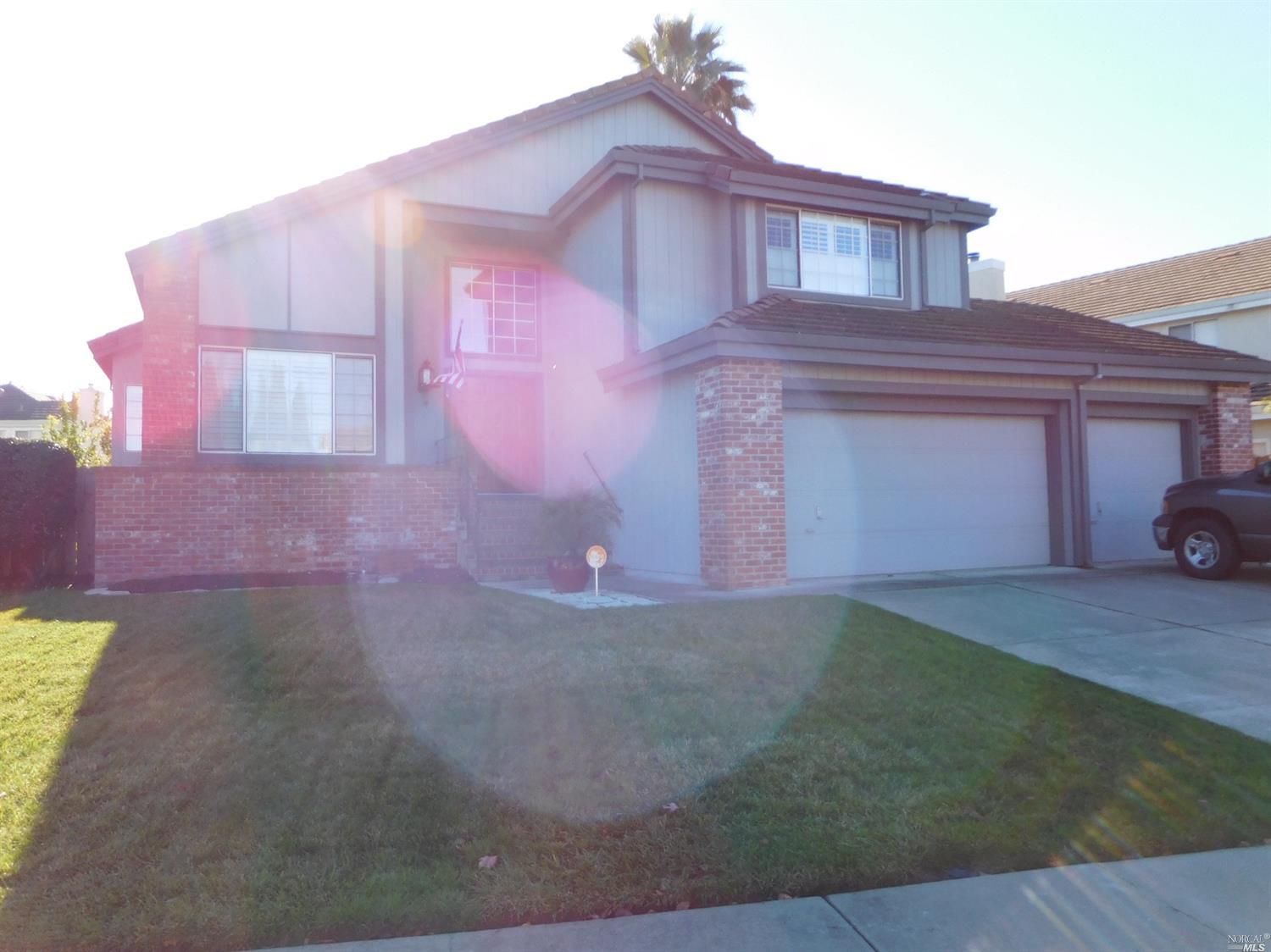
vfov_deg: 54.9
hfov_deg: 69.4
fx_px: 918
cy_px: 476
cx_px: 636
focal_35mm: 25
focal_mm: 4.5
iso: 125
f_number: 3.4
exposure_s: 1/400
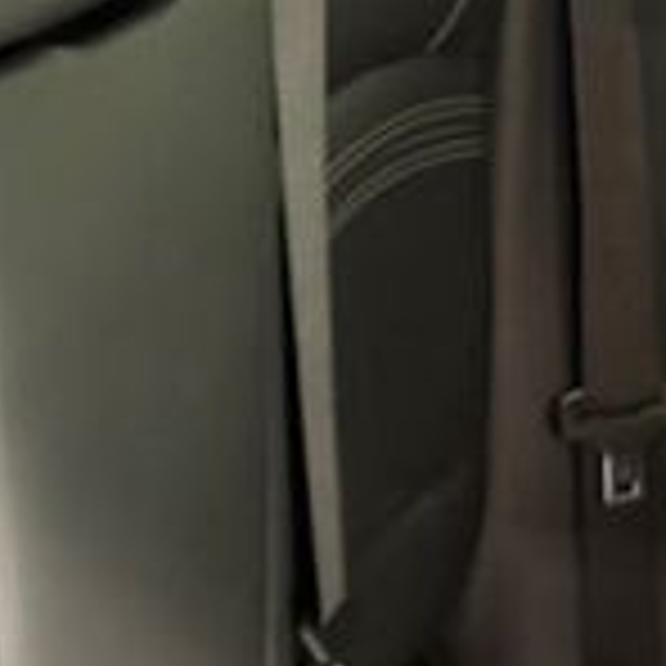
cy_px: 634
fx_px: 2003
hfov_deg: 15.7
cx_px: -585
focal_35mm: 92
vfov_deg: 18.5
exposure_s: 1/40
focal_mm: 6.76
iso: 800
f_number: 1.78
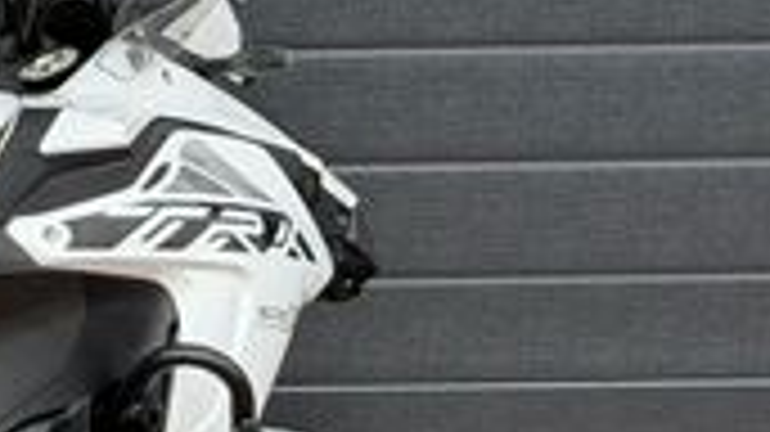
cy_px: 554
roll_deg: +0.4
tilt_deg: -11.5
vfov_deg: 6.1
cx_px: -491
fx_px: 4000
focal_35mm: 196
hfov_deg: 10.5
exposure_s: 1/394
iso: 64
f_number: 1.78
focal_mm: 6.76
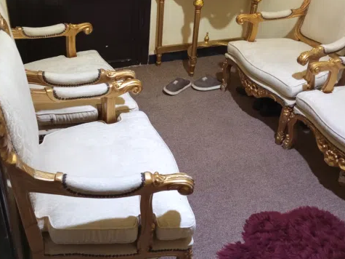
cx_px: 176
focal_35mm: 31
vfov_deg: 44.9
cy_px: 91
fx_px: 309
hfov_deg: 58.4
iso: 760
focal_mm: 3.64
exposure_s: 1/25
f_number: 1.8
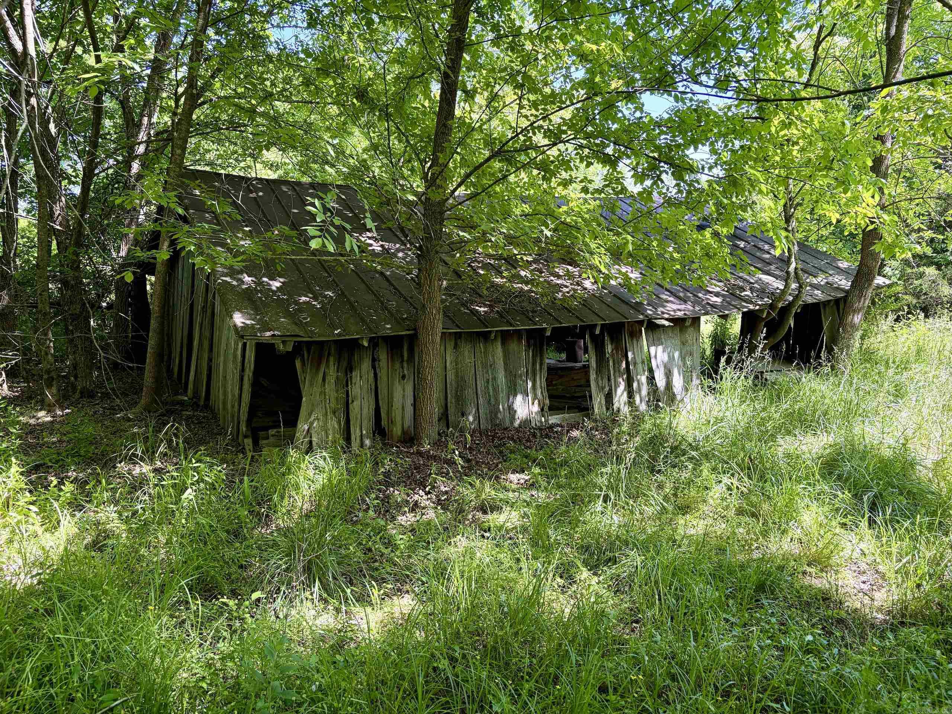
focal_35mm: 26
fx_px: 715
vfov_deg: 53.1
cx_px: 476
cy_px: 357
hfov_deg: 67.3
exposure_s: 1/178
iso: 64
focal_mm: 5.96
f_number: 1.6
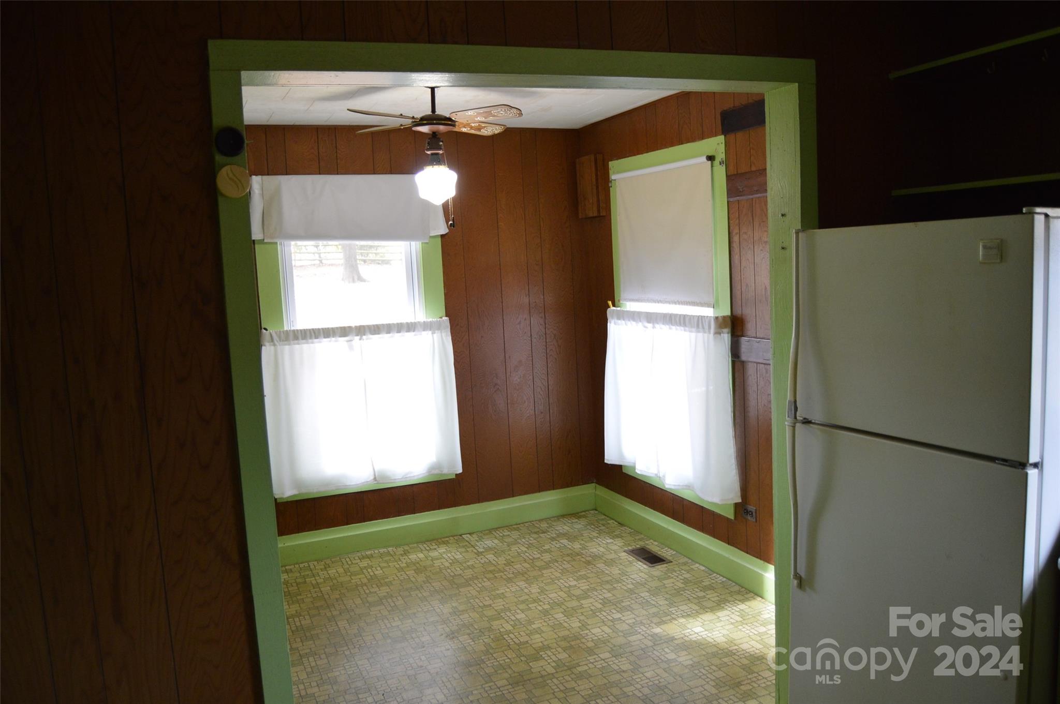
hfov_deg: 67.4
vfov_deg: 47.8
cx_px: 530
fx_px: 794
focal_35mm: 27
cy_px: 352
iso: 900
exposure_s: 1/60
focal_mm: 18
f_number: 3.5
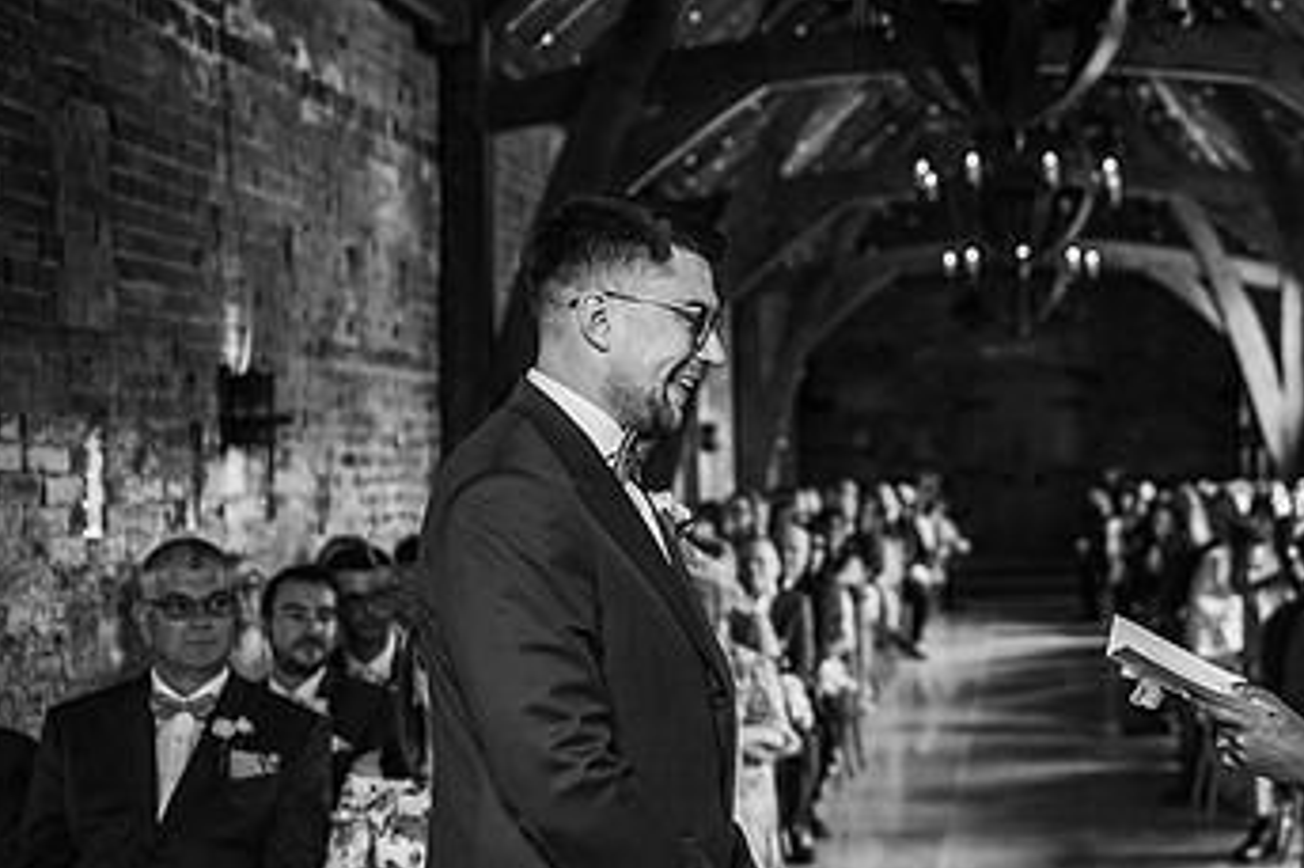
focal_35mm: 59
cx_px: 1042
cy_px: 447
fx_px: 2136
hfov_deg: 33.0
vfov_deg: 23.0
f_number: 2
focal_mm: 35
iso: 720
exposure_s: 1/200
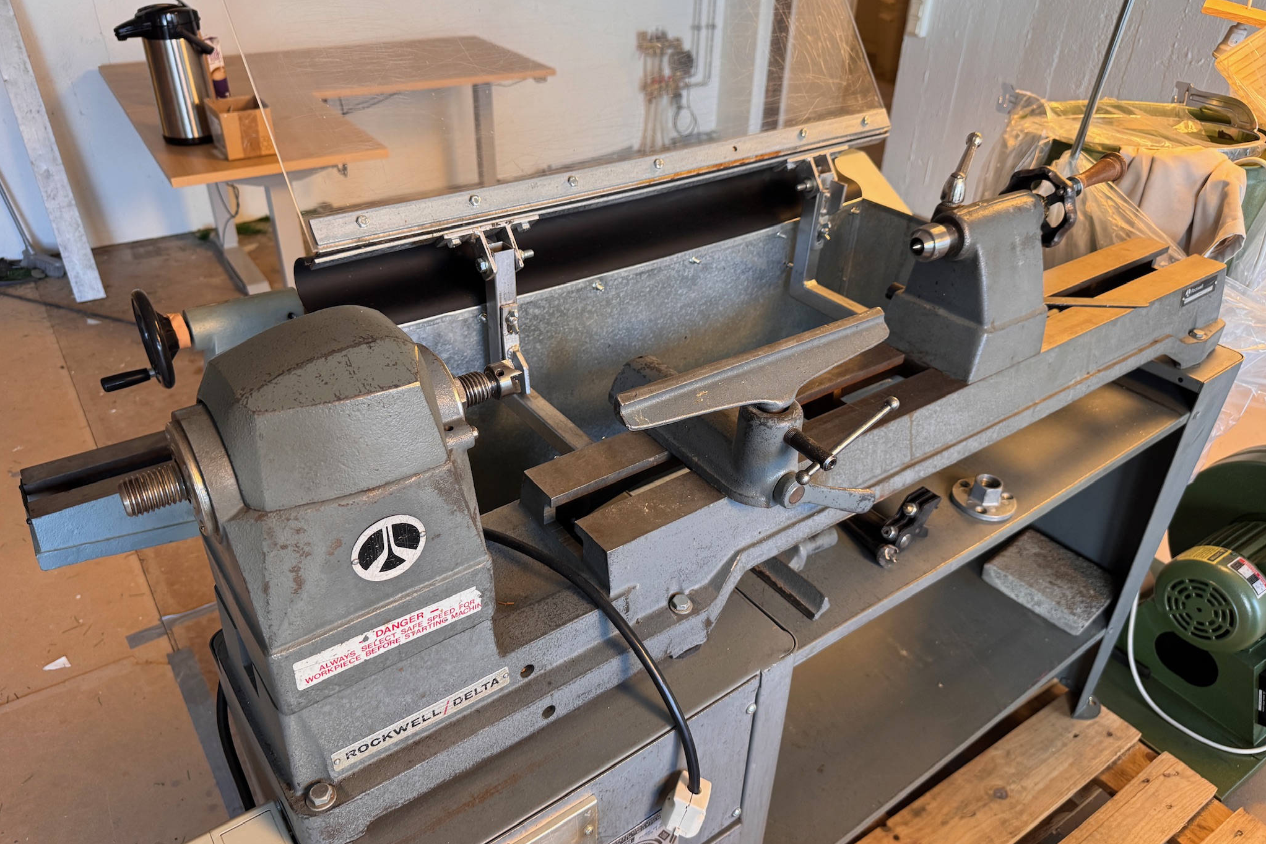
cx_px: 633
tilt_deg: -31.4
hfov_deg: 71.5
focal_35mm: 25
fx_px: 879
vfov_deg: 51.3
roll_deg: -2.0
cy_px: 420
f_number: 1.78
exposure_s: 1/100
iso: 200
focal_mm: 6.76
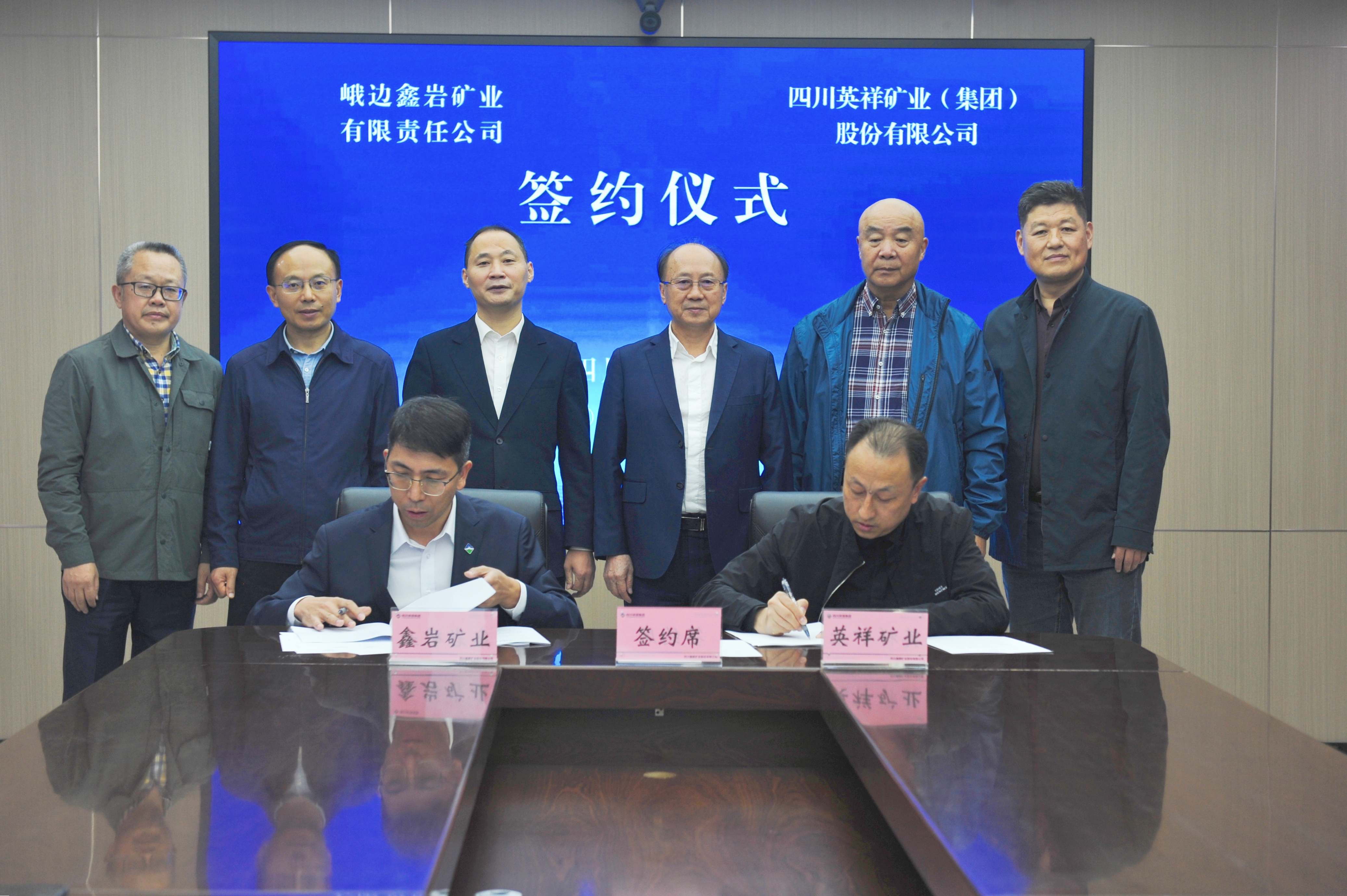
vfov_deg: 19.4
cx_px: 674
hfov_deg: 28.9
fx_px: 2618
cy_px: 448
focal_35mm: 70
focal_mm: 70
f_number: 4.5
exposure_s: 1/250
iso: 800
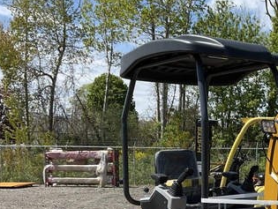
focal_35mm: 69
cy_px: 202
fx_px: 555
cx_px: 256
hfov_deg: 27.0
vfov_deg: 20.8
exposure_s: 1/1490
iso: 25
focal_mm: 3
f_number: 1.8
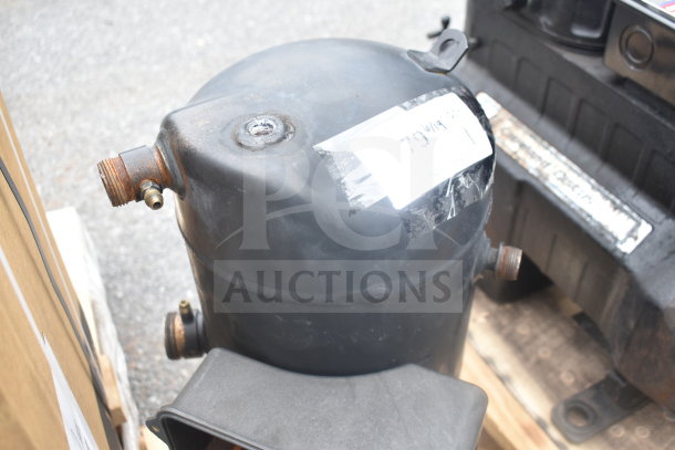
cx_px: 338
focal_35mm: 38
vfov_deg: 35.5
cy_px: 225
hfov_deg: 51.3
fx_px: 703
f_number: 4.5
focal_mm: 25
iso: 200
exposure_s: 1/80
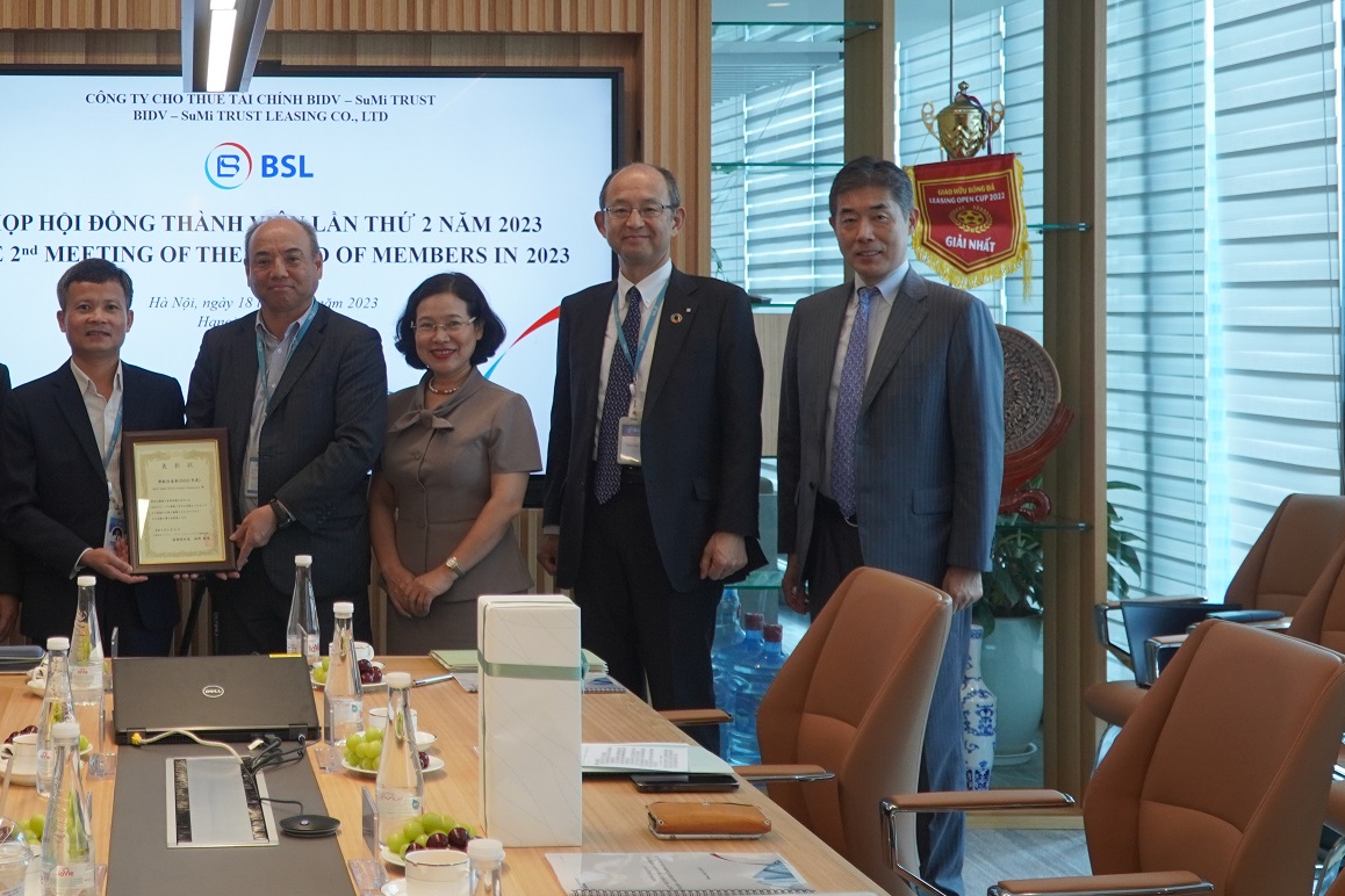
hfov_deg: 34.0
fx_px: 2129
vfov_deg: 23.6
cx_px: 261
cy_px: 279
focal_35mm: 57
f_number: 4
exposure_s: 1/160
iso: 500
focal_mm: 22
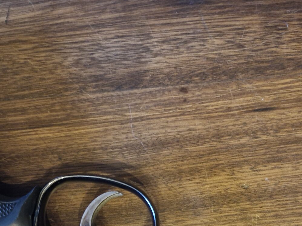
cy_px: 286
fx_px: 515
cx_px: 160
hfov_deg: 32.7
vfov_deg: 22.4
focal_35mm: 59
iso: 800
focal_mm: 5.54
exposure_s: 1/25
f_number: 1.8
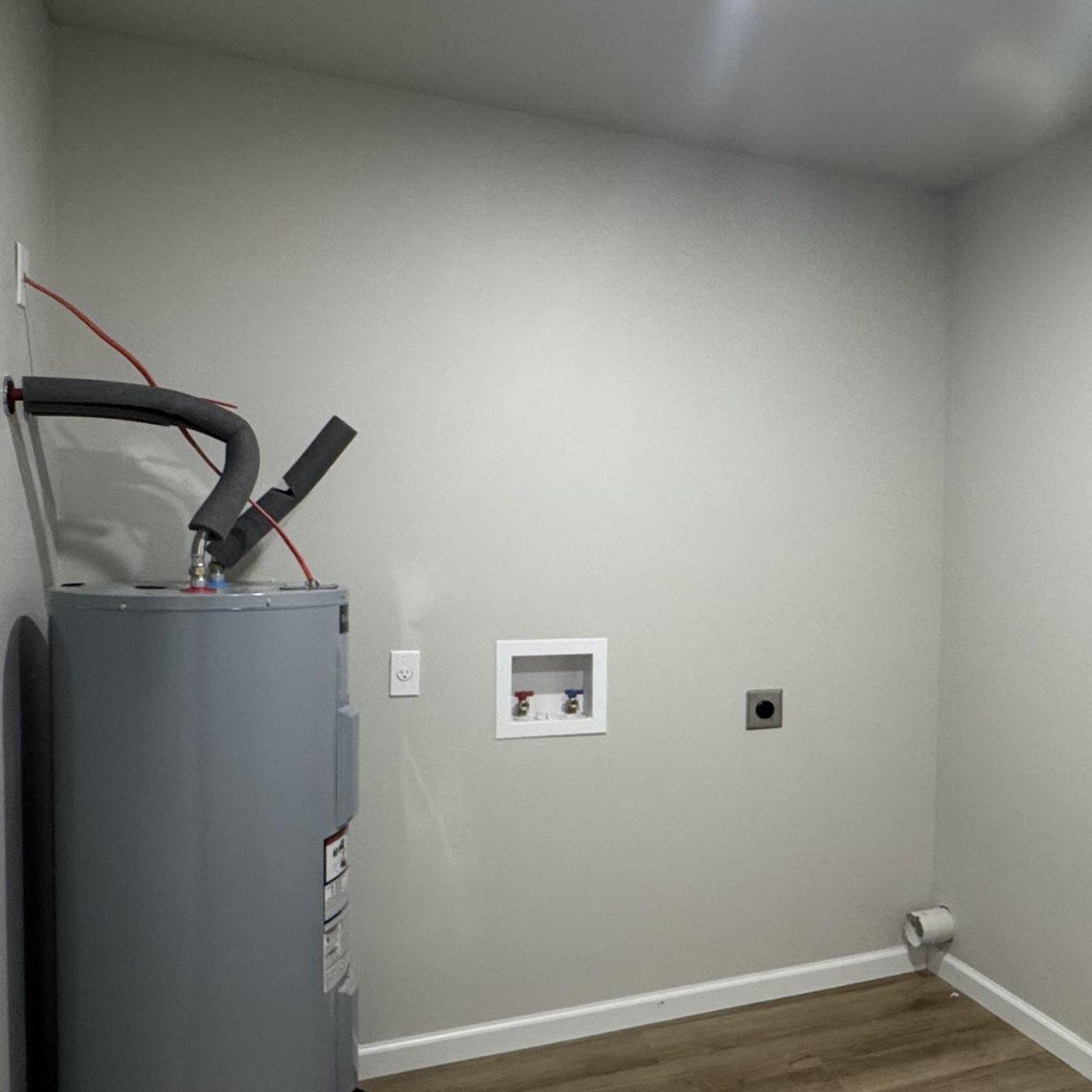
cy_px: 586
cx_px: 792
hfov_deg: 52.1
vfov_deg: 54.0
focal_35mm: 30
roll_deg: -1.4
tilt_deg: -2.8
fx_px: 1071
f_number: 2.2
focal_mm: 2.22
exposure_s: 1/60
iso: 200
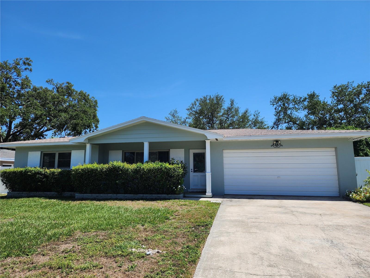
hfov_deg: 73.9
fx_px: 246
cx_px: 185
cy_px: 139
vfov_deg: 58.9
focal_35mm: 23
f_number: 1.8
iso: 12
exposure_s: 1/1235
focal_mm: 6.4
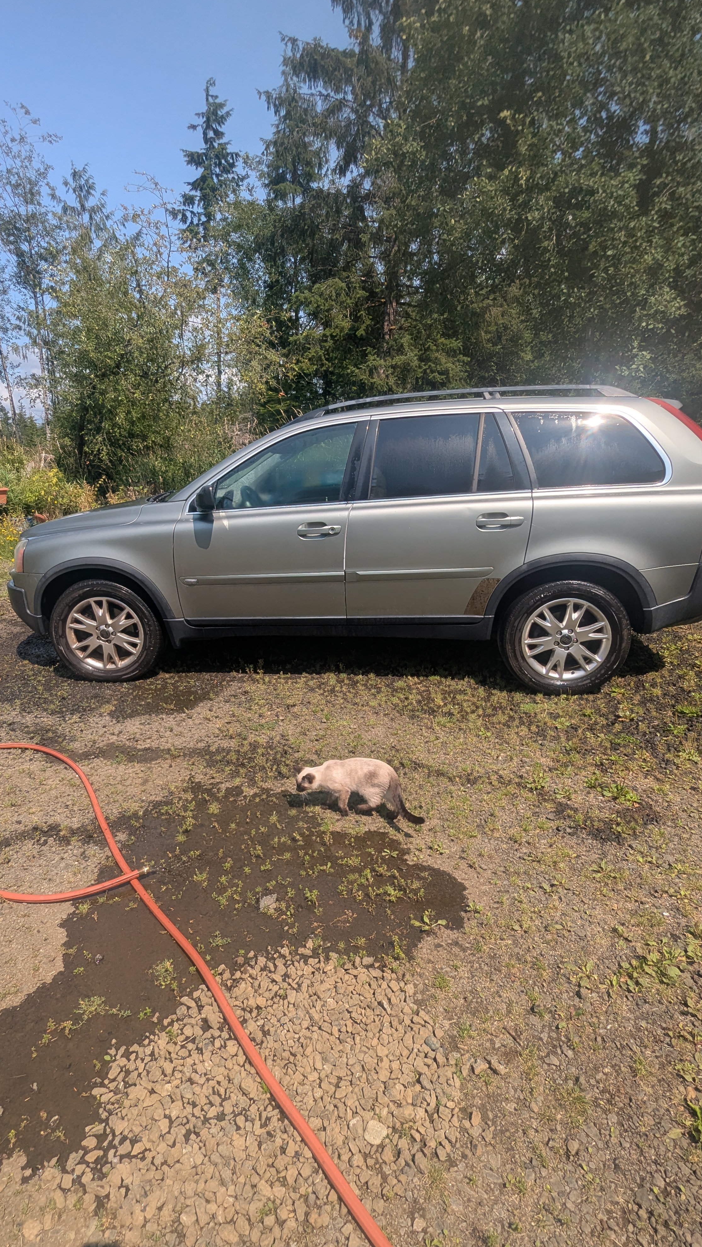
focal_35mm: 18
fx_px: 596
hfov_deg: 61.0
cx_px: 328
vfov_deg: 92.7
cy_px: 621
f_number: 2.2
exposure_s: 1/2075
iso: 47
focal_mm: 2.35
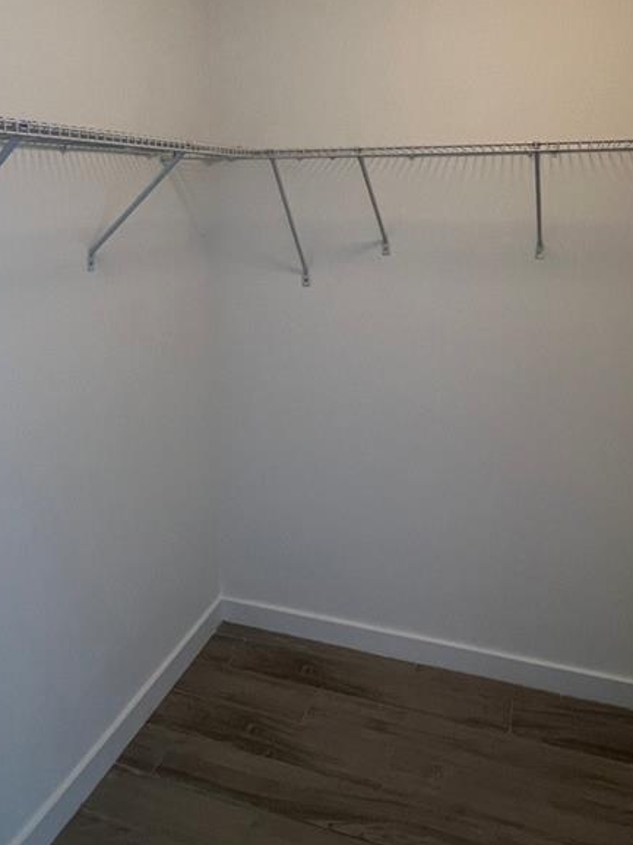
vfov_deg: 63.8
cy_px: 287
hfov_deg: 51.3
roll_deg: +0.9
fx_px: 659
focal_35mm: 27
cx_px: 317
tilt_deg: -7.6
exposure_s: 1/120
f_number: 1.8
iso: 125
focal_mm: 1.57
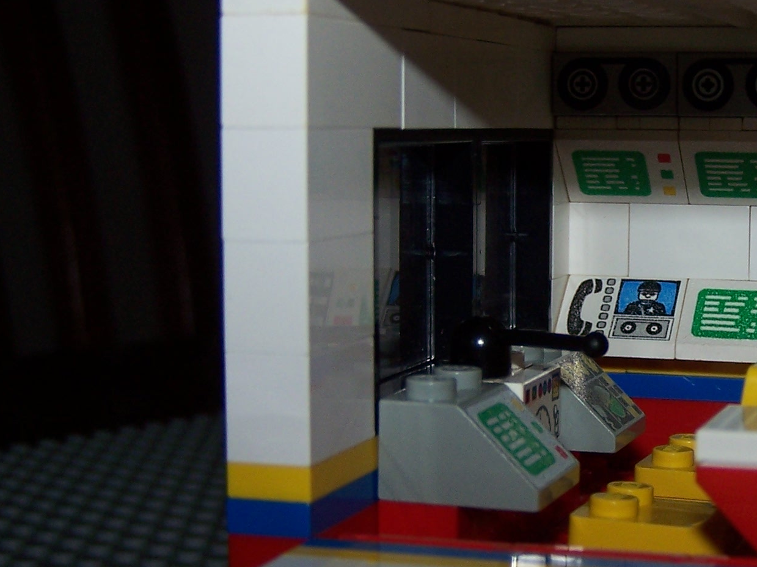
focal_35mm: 79
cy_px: 350
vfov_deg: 18.6
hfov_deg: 24.0
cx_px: 692
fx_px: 1727
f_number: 2.8
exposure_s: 1/45
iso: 80
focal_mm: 6.3
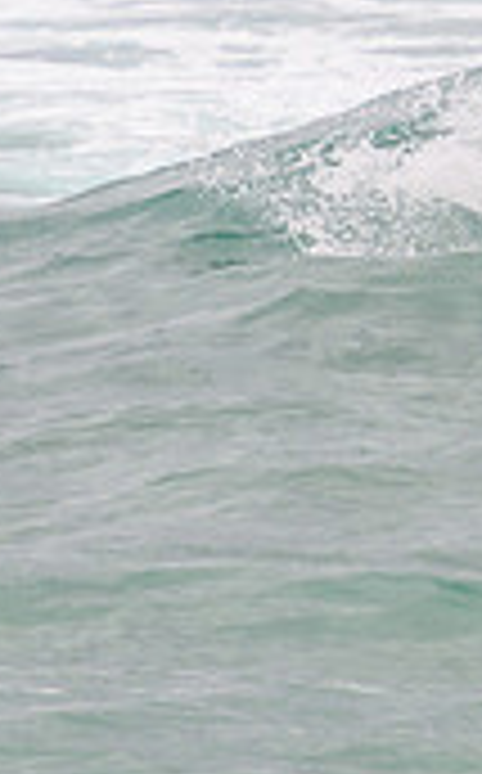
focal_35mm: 1894
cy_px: -133
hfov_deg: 0.7
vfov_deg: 1.1
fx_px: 39941
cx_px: 978
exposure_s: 1/2000
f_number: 5.6
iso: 200
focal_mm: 400
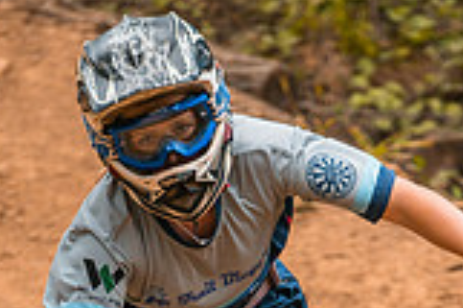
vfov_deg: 1.7
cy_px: 534
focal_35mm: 791
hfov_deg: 2.6
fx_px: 10163
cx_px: 387
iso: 250
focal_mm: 200
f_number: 2.8
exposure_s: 1/1600
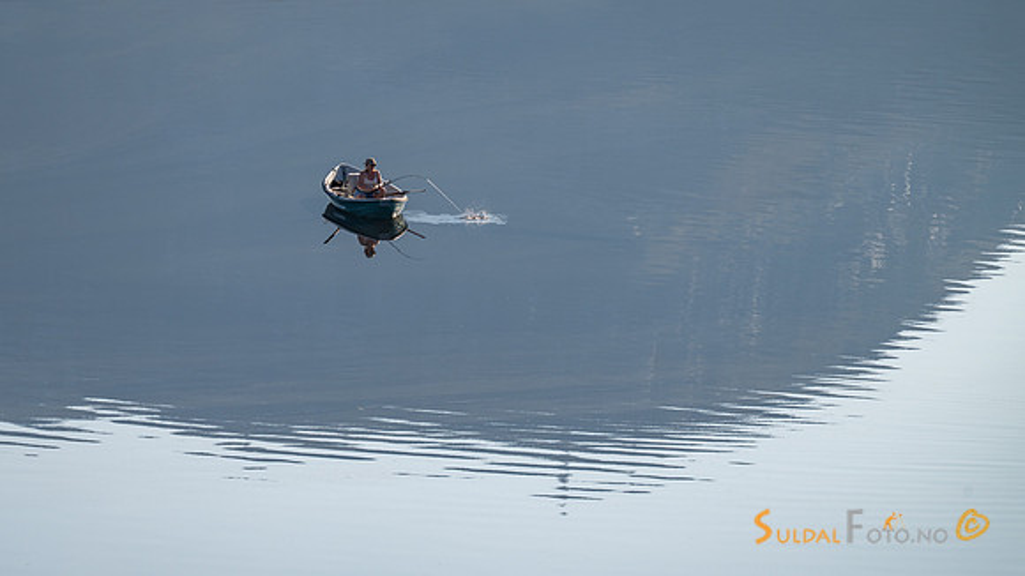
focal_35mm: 488
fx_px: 13274
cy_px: 267
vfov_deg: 2.5
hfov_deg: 4.4
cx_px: 428
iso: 160
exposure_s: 1/640
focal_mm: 400
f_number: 7.1
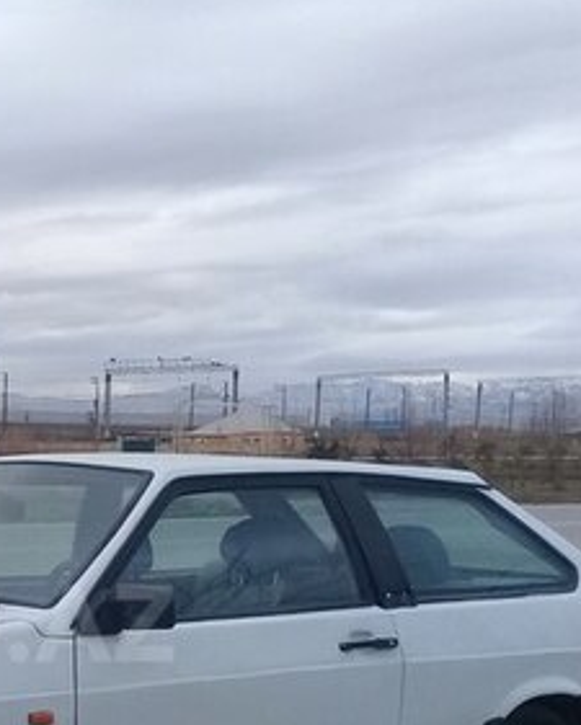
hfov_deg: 20.4
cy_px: 623
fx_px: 1525
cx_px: -90
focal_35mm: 71
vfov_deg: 26.1
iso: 50
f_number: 2.2
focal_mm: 3.3
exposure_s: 1/539
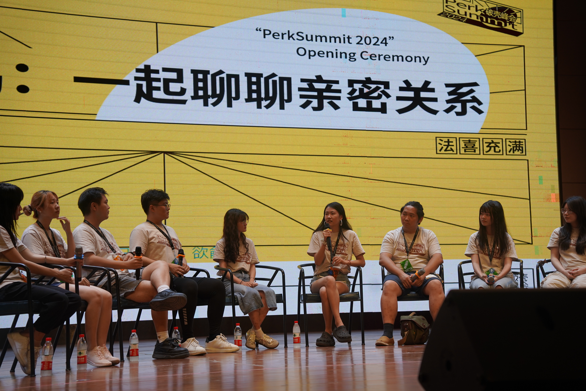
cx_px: 293
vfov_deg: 19.5
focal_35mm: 70
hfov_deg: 28.8
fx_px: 1139
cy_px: 196
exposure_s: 1/160
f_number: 4
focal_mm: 70
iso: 400
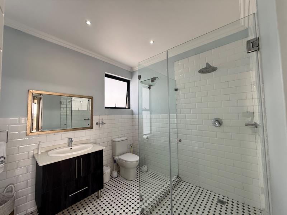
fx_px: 116
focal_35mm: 14
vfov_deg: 85.7
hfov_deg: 102.1
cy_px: 108
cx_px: 144
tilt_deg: +4.7
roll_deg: +1.6
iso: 100
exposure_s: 1/100
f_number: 2.2
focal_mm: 2.22
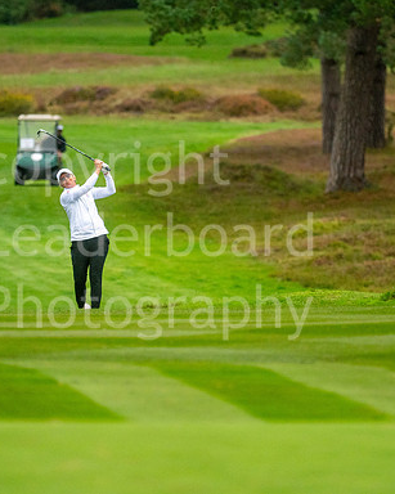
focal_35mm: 638
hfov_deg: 2.4
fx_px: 9327
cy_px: 247
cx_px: 151
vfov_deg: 3.0
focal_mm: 300
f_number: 4
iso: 800
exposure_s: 1/2000
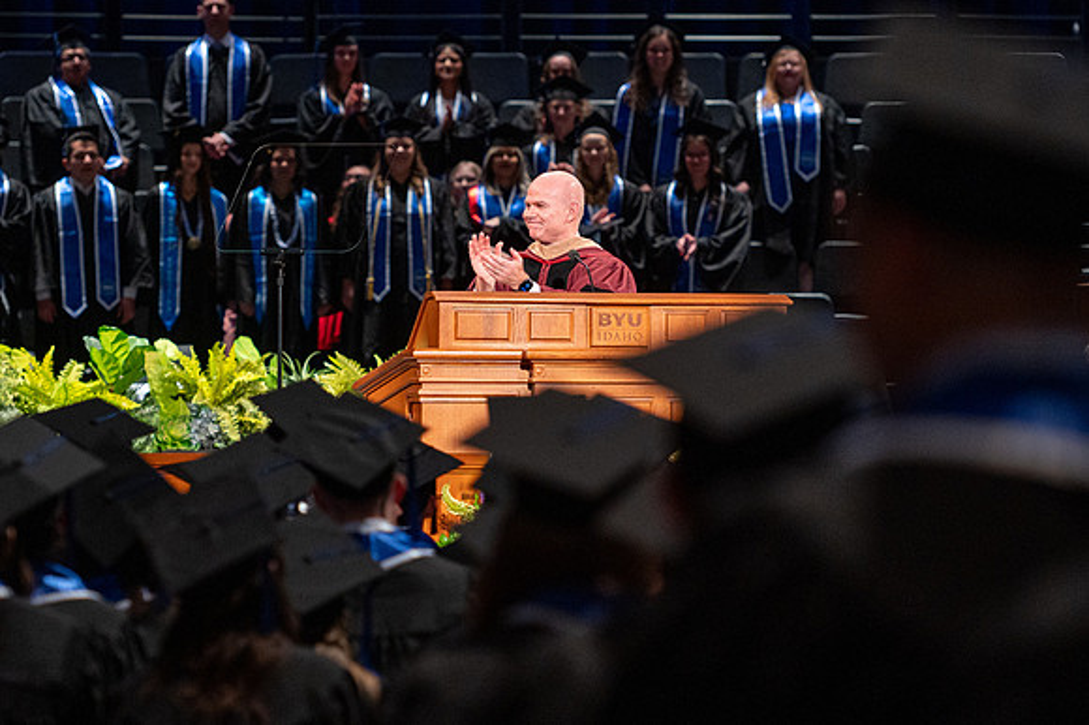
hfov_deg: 9.0
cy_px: 431
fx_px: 6888
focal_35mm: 228
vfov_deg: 6.0
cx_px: 466
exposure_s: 1/250
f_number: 2.8
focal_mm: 150
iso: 2000
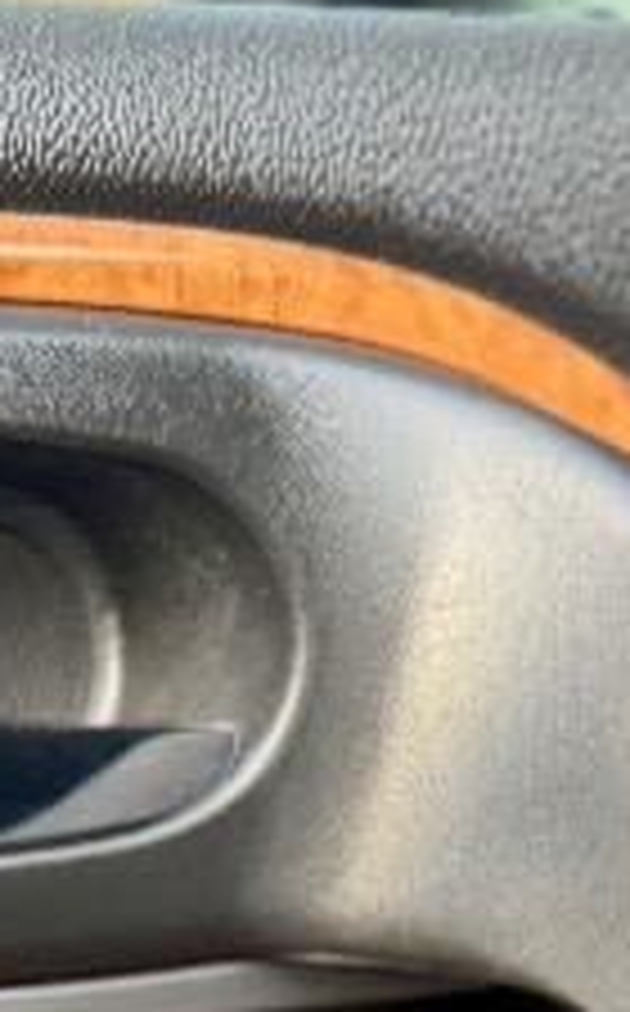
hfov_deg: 7.7
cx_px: -558
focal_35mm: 163
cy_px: 2334
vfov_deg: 11.1
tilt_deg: -21.6
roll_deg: +5.9
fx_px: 4492
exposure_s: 1/149
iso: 125
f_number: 1.78
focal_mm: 6.76
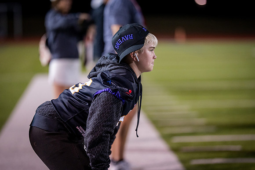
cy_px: 85
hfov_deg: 14.1
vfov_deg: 9.5
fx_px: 1028
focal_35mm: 145
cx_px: 128
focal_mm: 135
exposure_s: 1/1250
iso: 2000
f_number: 1.8
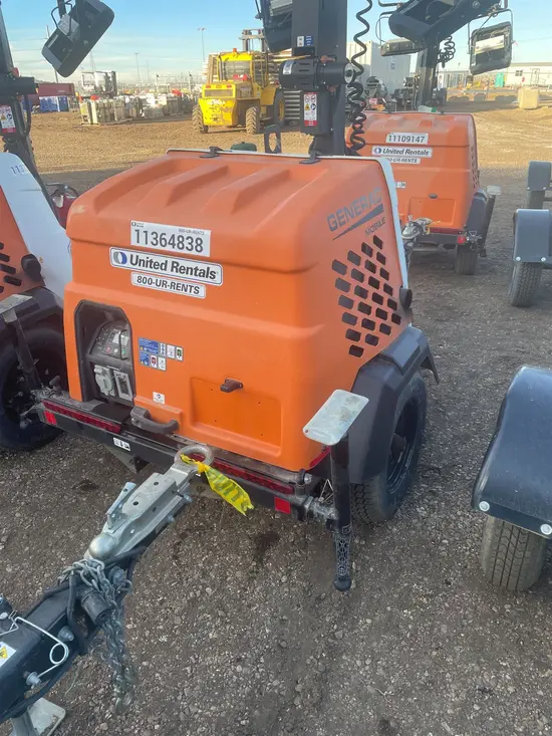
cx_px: 276
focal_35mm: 26
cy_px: 368
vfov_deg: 67.3
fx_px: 553
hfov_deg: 53.1
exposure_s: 1/284
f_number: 1.6
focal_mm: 4.2
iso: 32
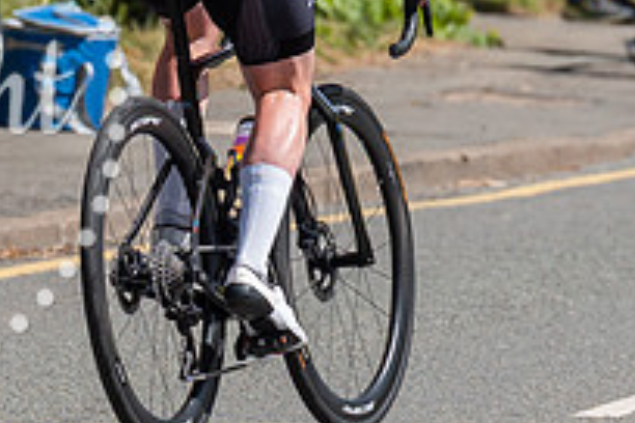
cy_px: -20
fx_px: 18167
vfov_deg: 1.3
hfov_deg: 2.0
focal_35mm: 1030
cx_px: -148
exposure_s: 1/1000
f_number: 5.6
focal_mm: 200
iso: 250
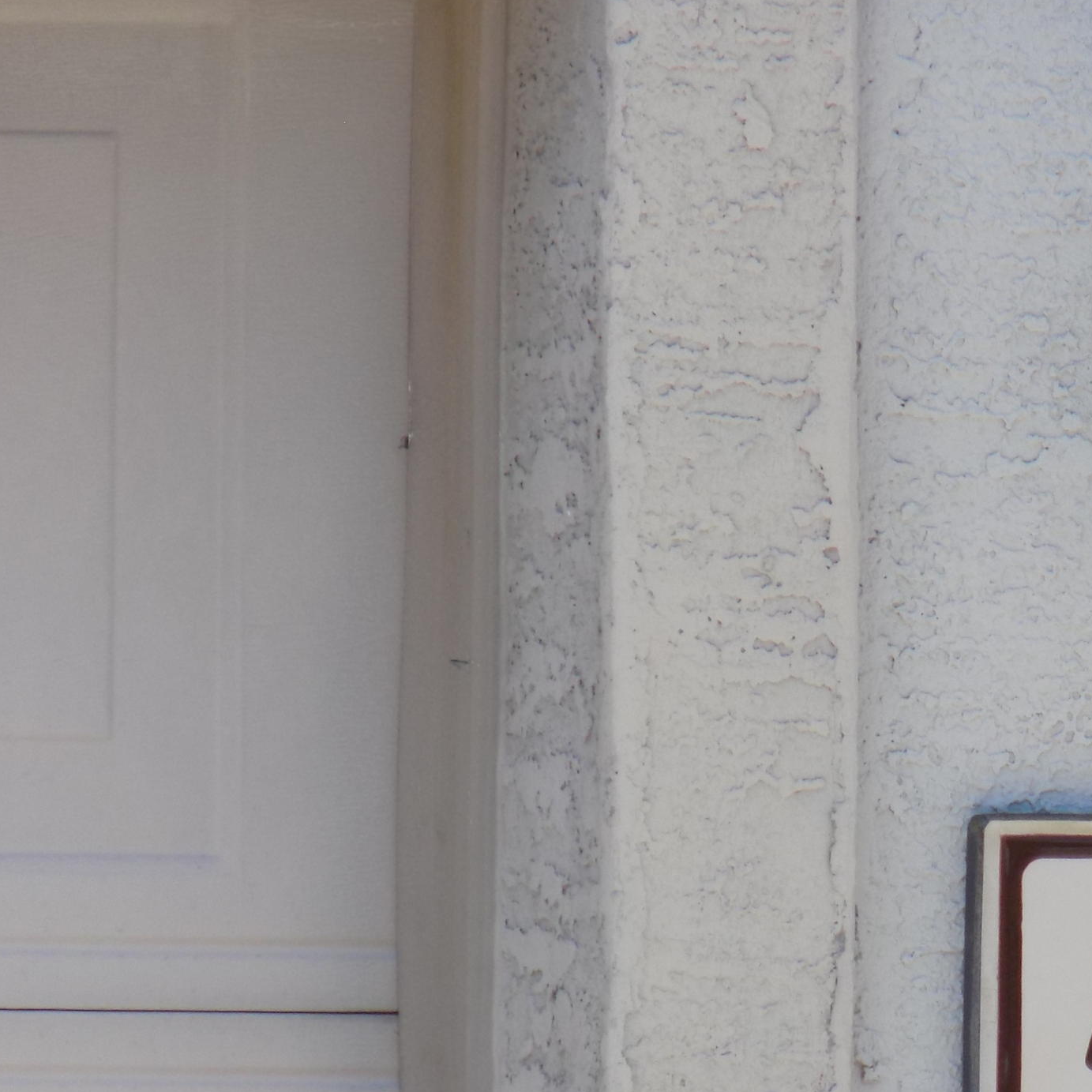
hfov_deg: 1.6
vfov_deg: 1.6
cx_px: 997
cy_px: 879
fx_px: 40045
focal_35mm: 1122
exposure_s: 1/250
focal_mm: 104
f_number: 5.9
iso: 80
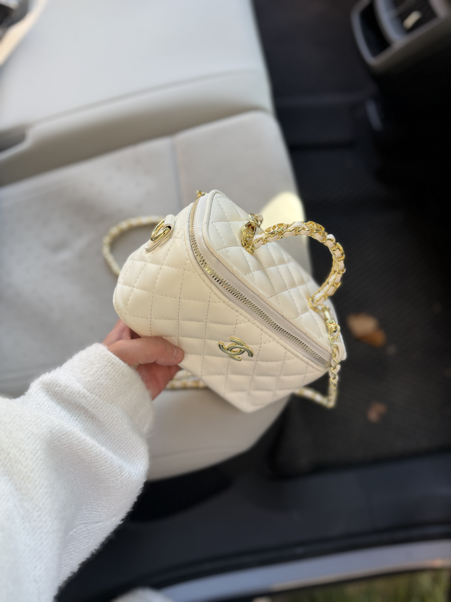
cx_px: 226
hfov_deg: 56.8
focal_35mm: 24
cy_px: 301
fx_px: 417
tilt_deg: -68.9
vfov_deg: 71.6
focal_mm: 6.76
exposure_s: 1/135
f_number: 1.78
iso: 50
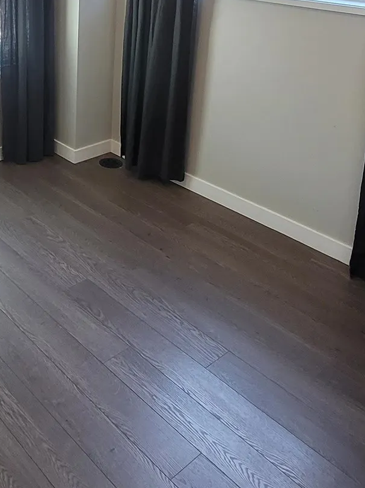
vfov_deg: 45.3
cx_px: 39
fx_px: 520
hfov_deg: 36.3
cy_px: 46
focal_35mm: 37
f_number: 2.2
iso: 160
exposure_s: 1/60
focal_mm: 2.2
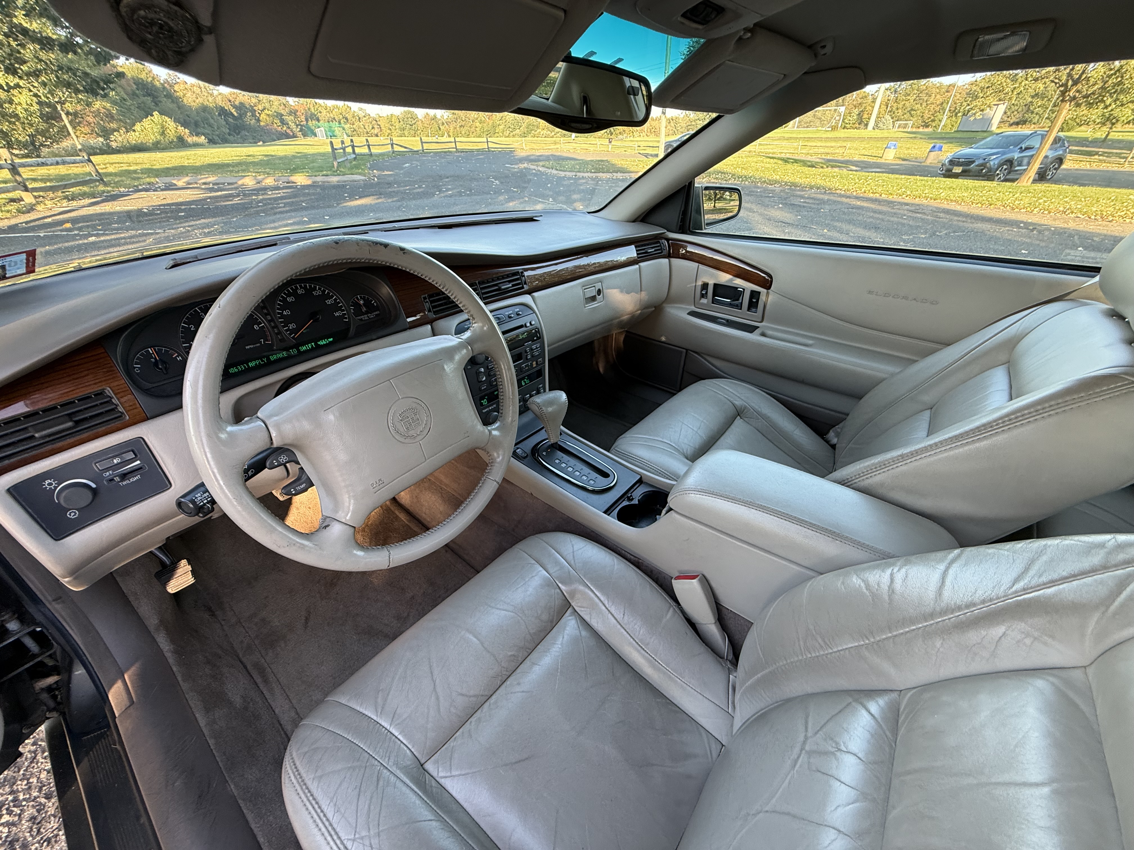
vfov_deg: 85.7
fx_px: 459
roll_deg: -0.7
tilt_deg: -31.7
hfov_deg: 102.1
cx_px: 567
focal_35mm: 14
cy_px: 425
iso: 160
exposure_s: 1/99
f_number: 2.2
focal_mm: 2.22
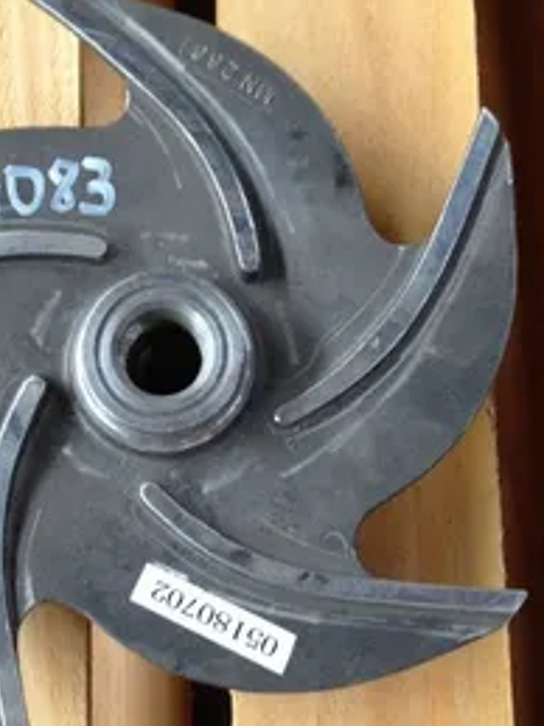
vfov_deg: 35.5
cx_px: 174
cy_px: 384
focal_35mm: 54
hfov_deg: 26.8
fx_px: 1132
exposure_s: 1/20
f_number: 2.4
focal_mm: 4.28
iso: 50
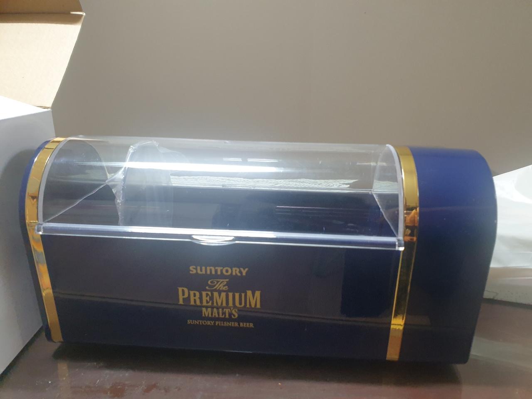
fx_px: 400
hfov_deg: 67.3
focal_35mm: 26
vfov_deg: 53.1
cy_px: 200
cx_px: 266
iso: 320
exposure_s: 1/60
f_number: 2.4
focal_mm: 4.3
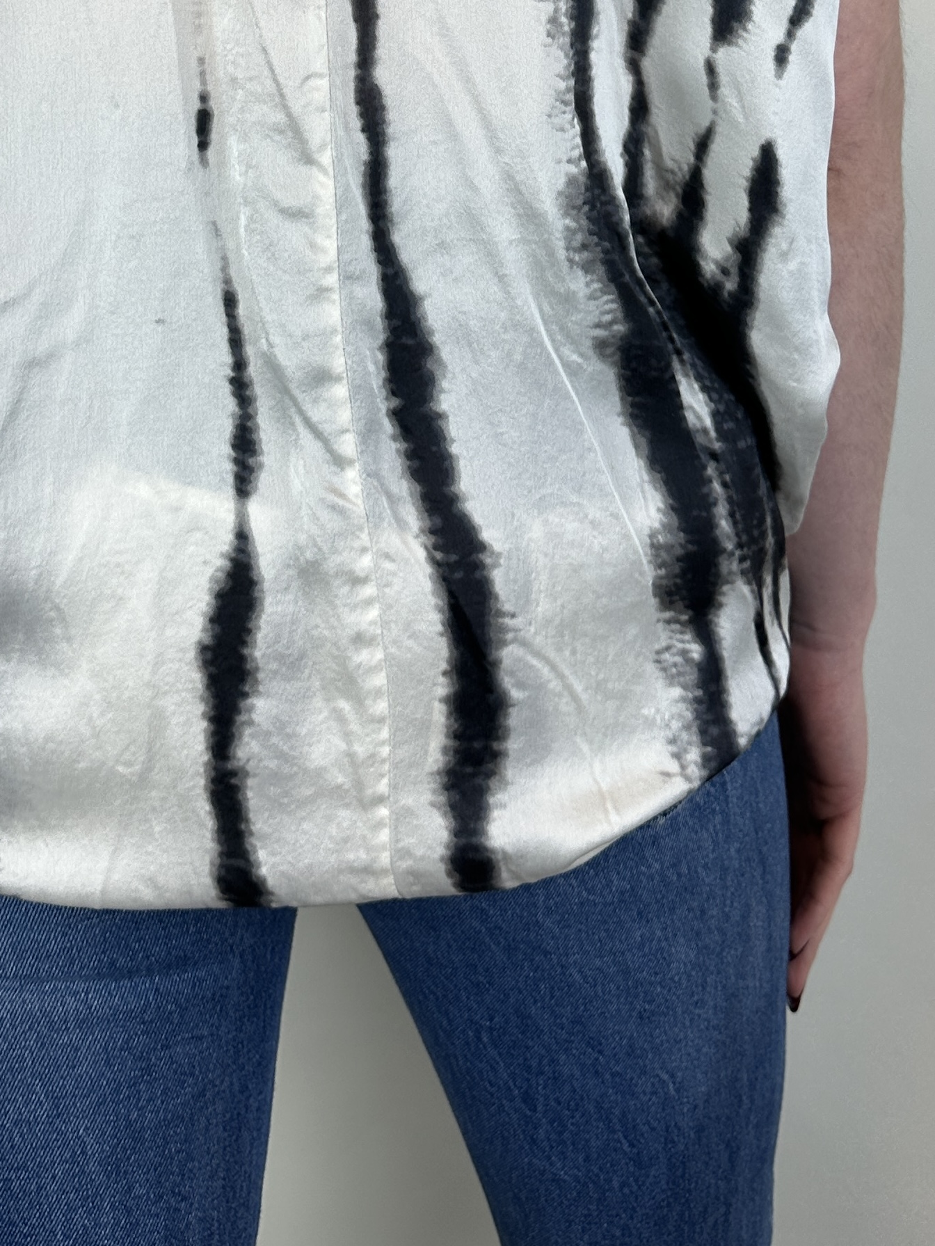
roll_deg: -3.4
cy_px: 43
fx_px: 1728
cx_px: 339
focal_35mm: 48
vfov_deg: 36.3
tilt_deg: -5.0
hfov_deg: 30.1
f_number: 1.78
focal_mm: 6.86
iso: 64
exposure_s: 1/235
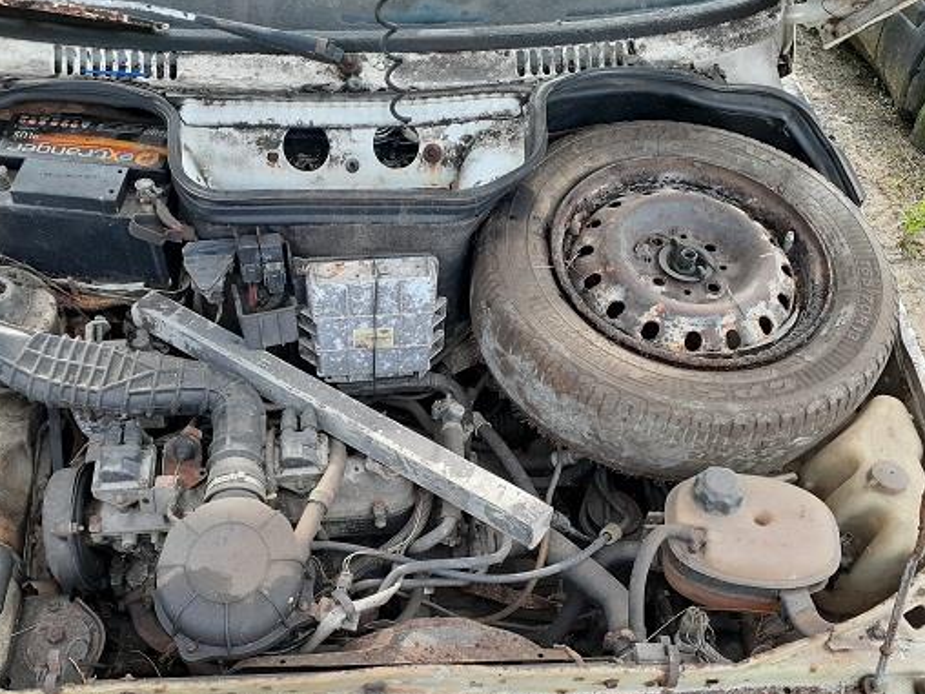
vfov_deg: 41.5
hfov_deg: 53.6
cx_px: 373
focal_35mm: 34
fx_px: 909
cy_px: 430
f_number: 1.9
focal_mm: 3.6
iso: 50
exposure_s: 1/120
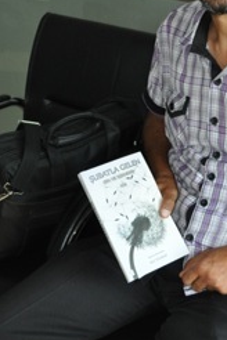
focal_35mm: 71
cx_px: 184
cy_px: 104
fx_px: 671
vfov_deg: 28.2
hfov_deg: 19.0
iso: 800
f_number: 4.2
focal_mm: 26
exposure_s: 1/125
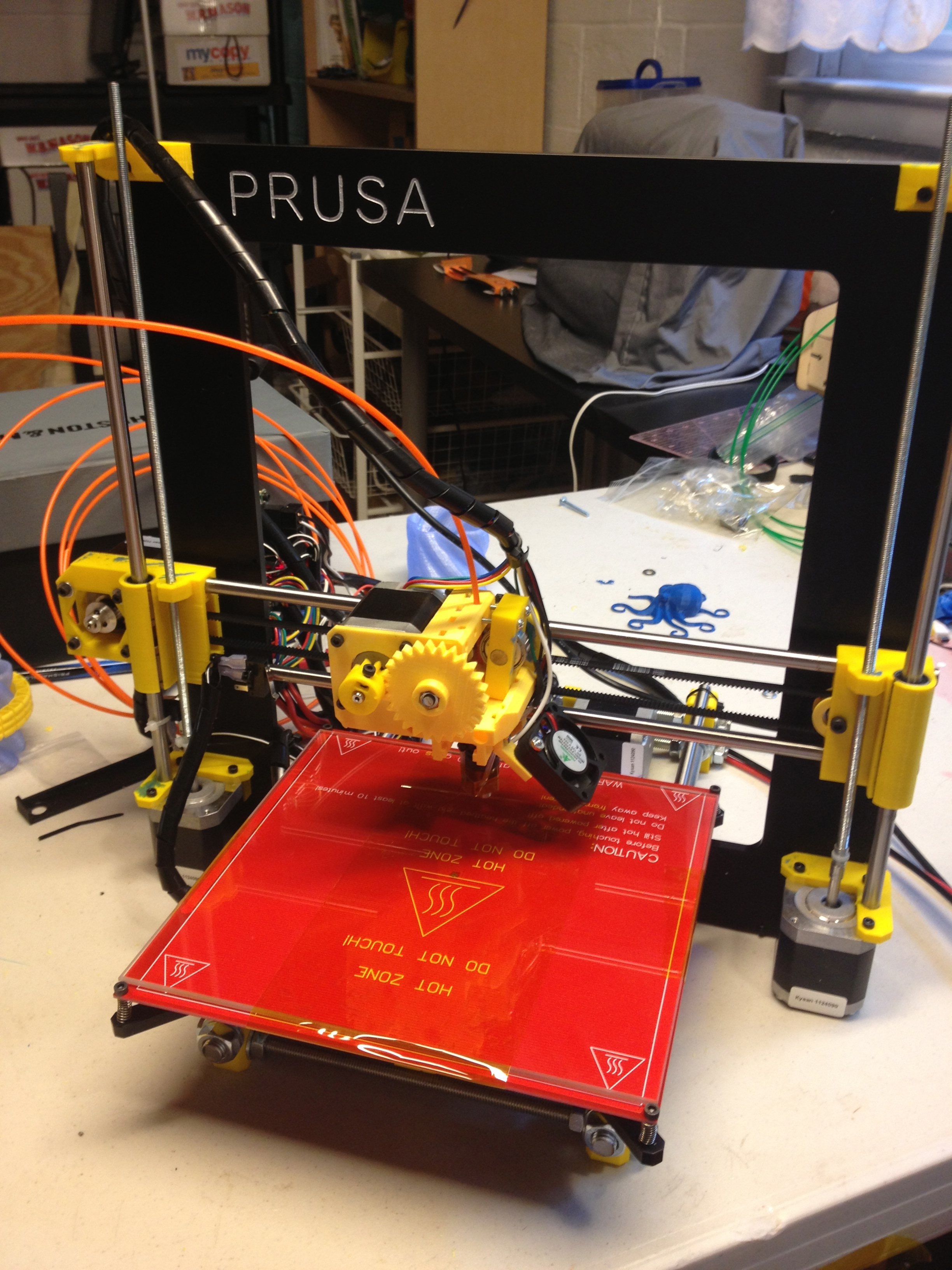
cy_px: 635
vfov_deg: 52.6
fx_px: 1283
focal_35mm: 35
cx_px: 476
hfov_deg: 40.7
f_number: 2.4
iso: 64
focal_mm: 4.28
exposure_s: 1/20
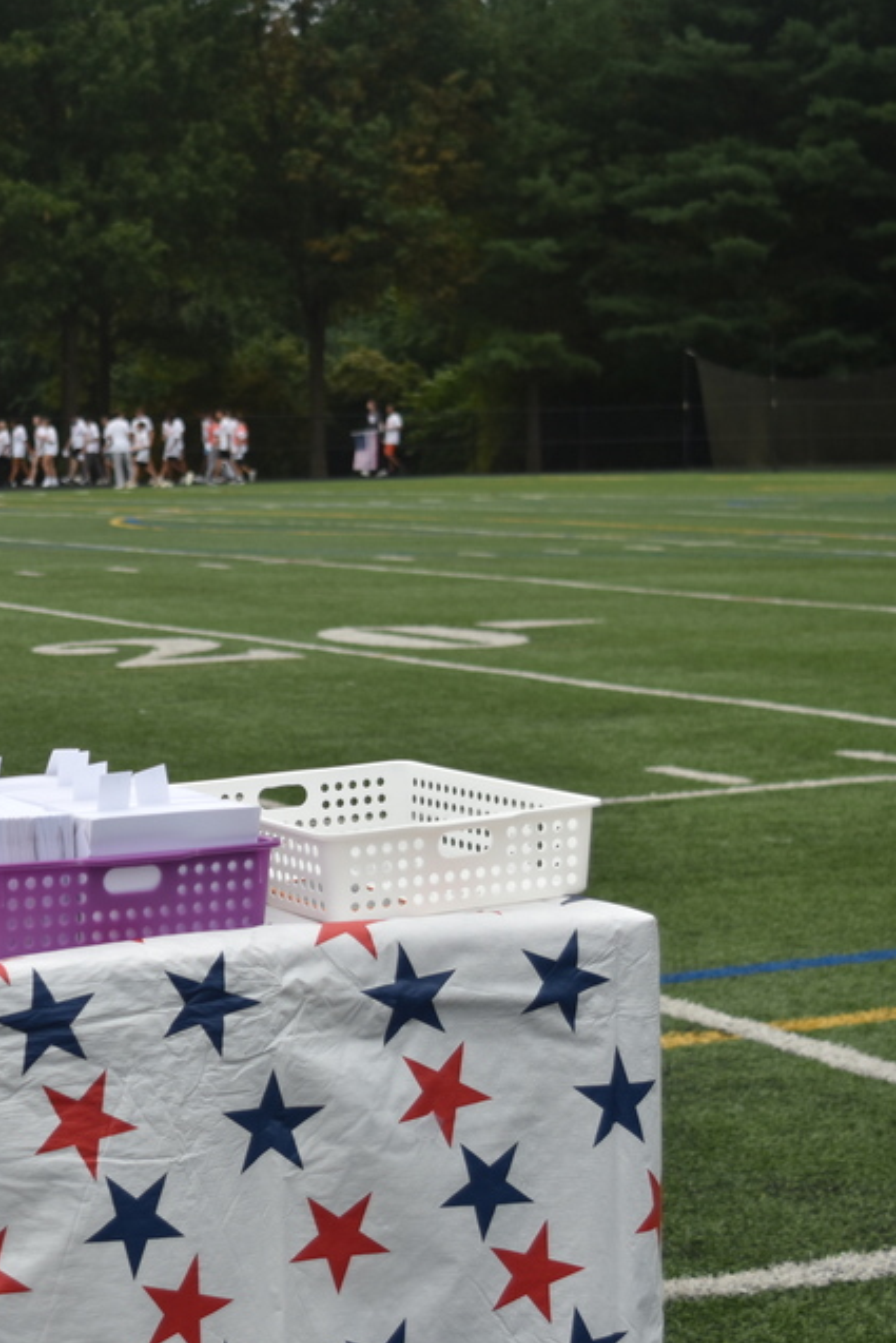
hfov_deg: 16.4
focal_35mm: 82
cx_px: 19
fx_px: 3059
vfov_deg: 24.8
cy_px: 686
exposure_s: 1/320
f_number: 4.5
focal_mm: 34
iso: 160
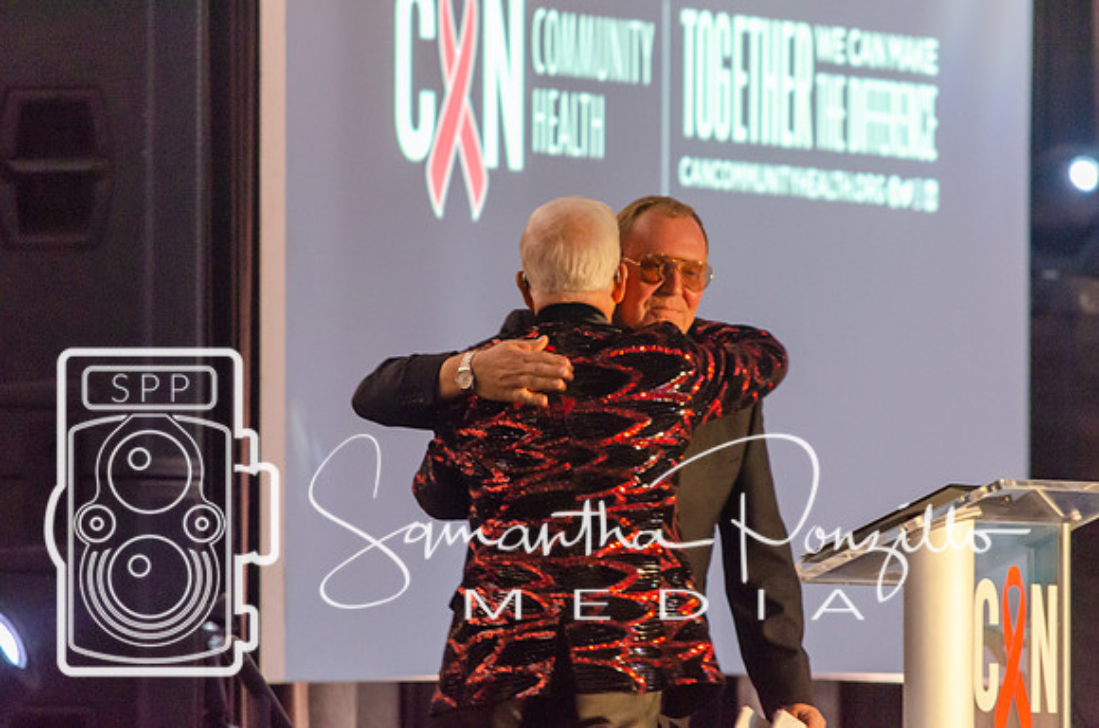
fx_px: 12337
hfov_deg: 5.1
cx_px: 550
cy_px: 364
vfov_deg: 3.4
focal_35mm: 405
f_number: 5.6
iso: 3200
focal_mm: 270
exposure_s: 1/30
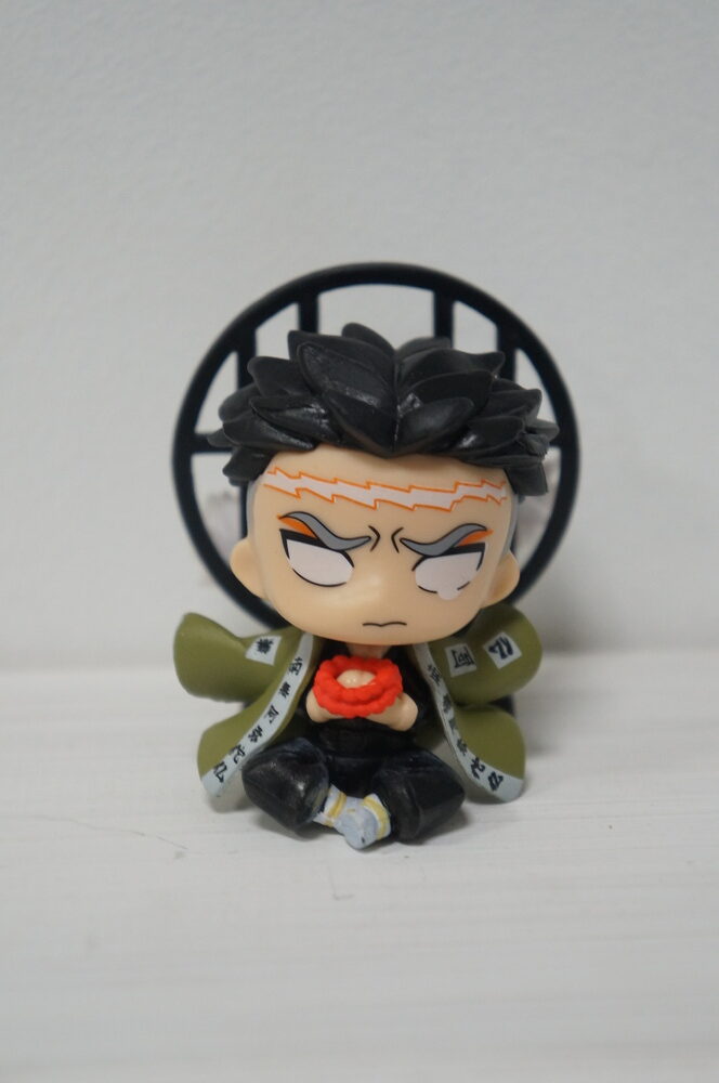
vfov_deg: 26.5
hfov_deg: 17.8
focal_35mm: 76
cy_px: 542
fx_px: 2298
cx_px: 360
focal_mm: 51
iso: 1600
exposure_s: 1/80
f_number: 5
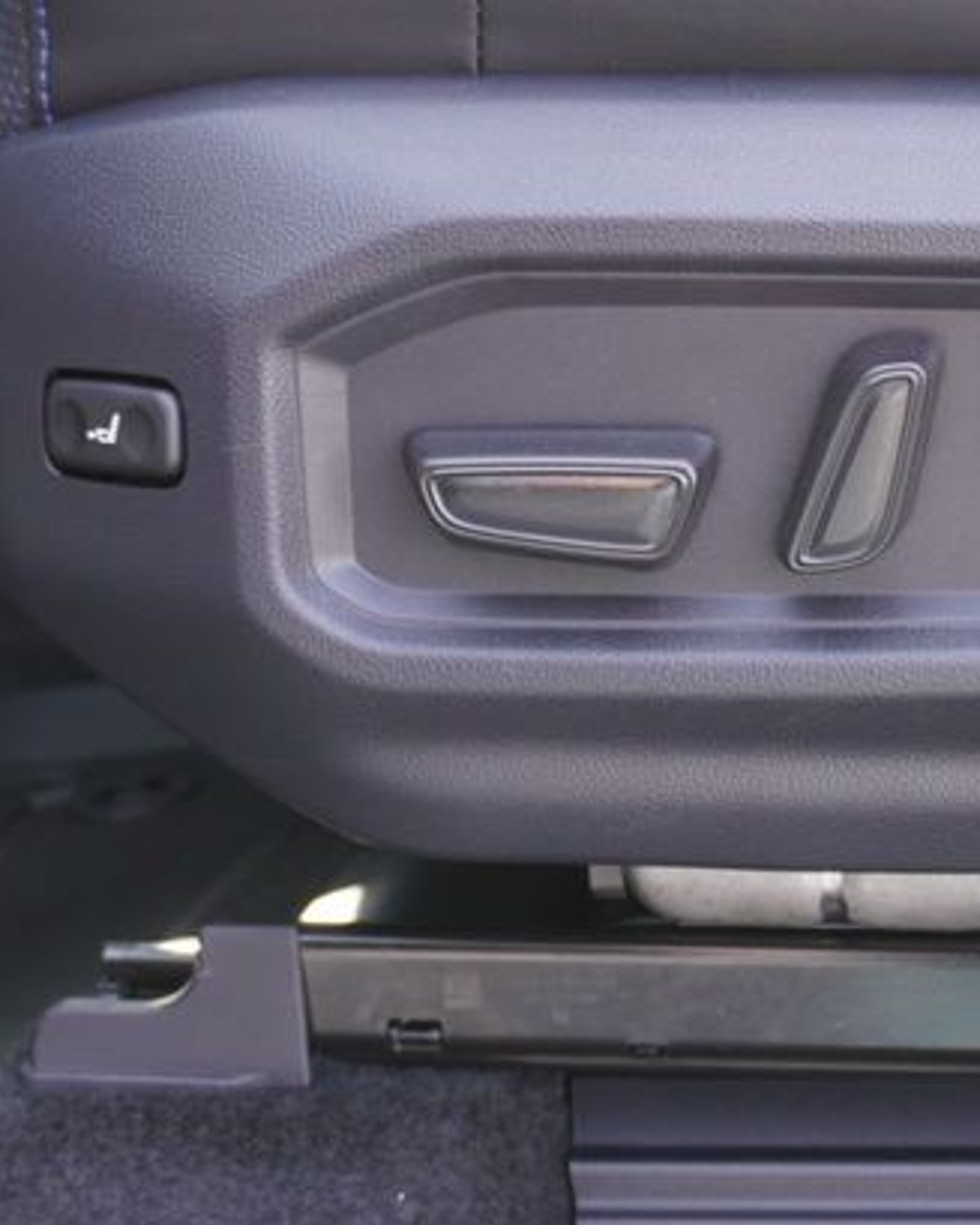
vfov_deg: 23.4
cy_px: 437
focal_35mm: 81
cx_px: 956
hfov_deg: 18.5
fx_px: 2944
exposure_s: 1/60
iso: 250
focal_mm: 23
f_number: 4
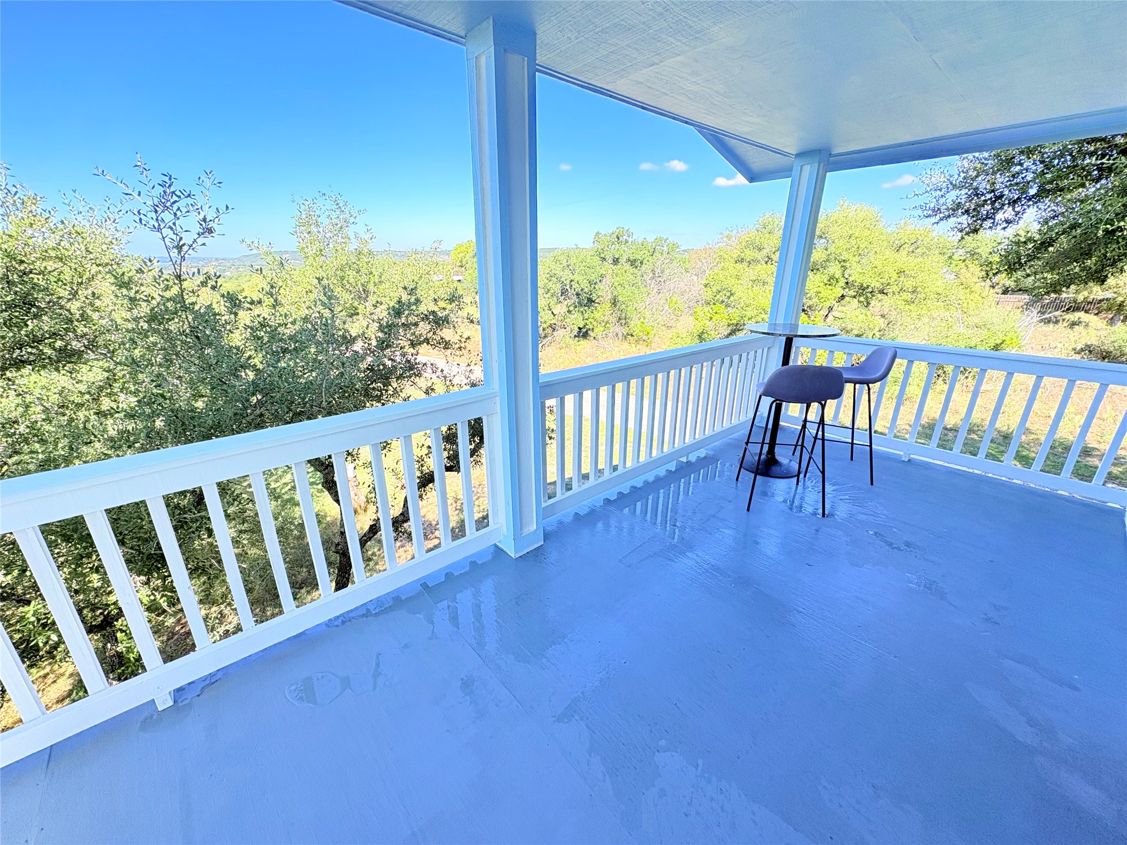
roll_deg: -0.1
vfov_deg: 85.7
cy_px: 422
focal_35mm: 14
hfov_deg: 102.1
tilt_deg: -19.1
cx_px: 564
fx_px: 456
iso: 64
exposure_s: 1/384
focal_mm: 2.22
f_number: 2.2
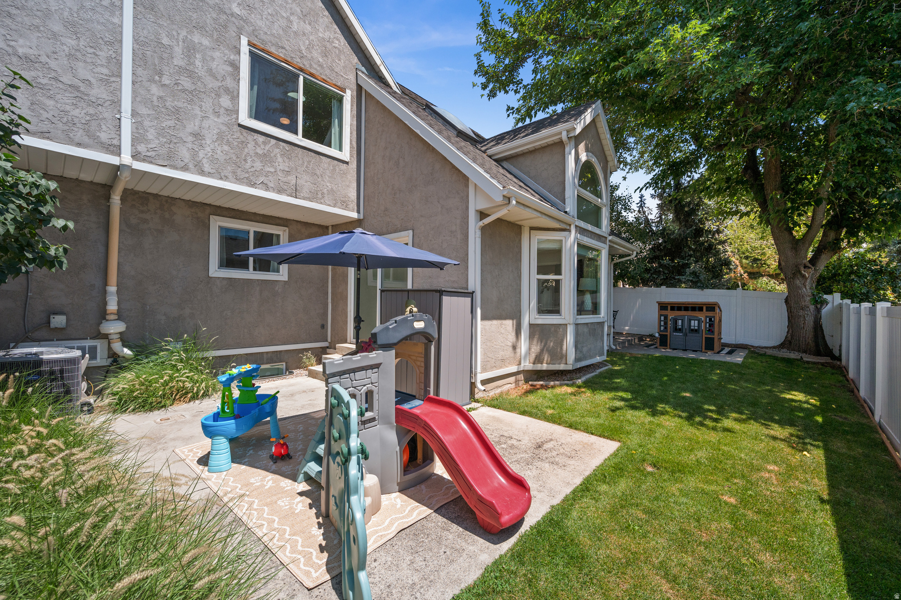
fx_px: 350
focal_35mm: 14
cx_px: 450
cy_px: 300
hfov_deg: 104.3
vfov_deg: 81.1
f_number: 7.1
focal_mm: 14
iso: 500
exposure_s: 1/1000
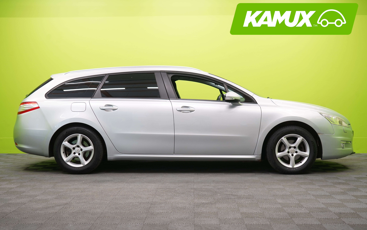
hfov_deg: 42.6
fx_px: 470
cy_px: 114
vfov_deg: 27.4
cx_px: 184
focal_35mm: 47
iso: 400
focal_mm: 46
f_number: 5.6
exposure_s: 1/25
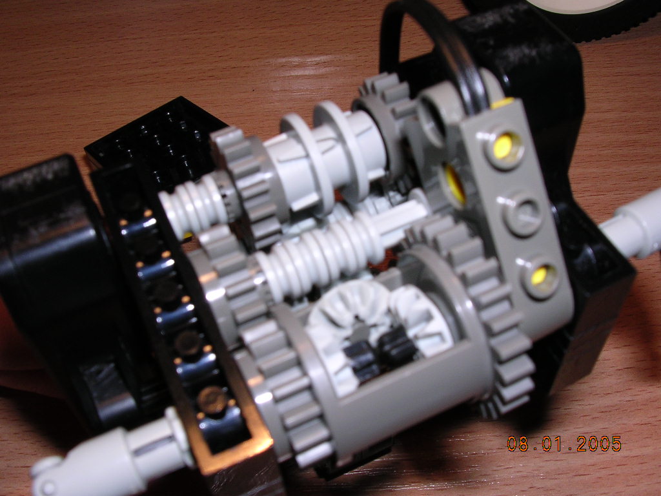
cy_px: 248
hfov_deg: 49.0
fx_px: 726
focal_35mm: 38
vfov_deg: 37.7
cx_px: 330
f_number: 5.6
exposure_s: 1/60.1
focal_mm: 5.8
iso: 100
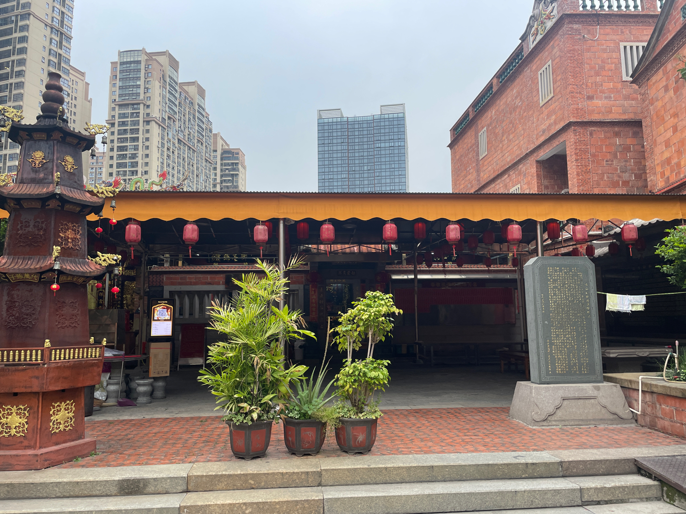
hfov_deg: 67.3
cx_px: 343
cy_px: 257
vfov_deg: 53.1
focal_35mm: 26
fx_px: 515
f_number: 1.6
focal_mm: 4.2
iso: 50
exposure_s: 1/121
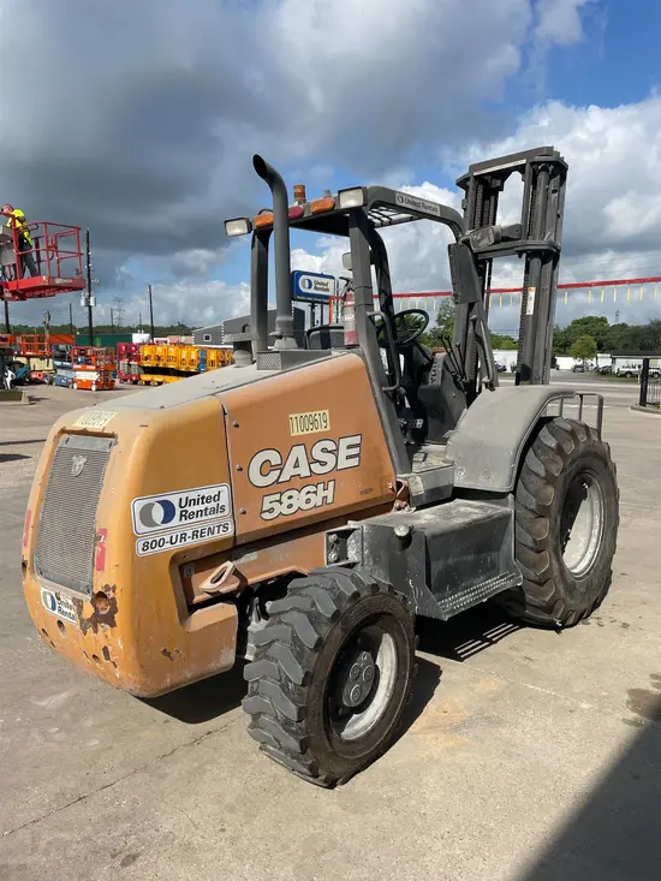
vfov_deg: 67.3
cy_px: 440
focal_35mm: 26
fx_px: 662
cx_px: 330
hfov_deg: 53.1
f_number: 1.6
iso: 50
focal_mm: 4.2
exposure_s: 1/5556
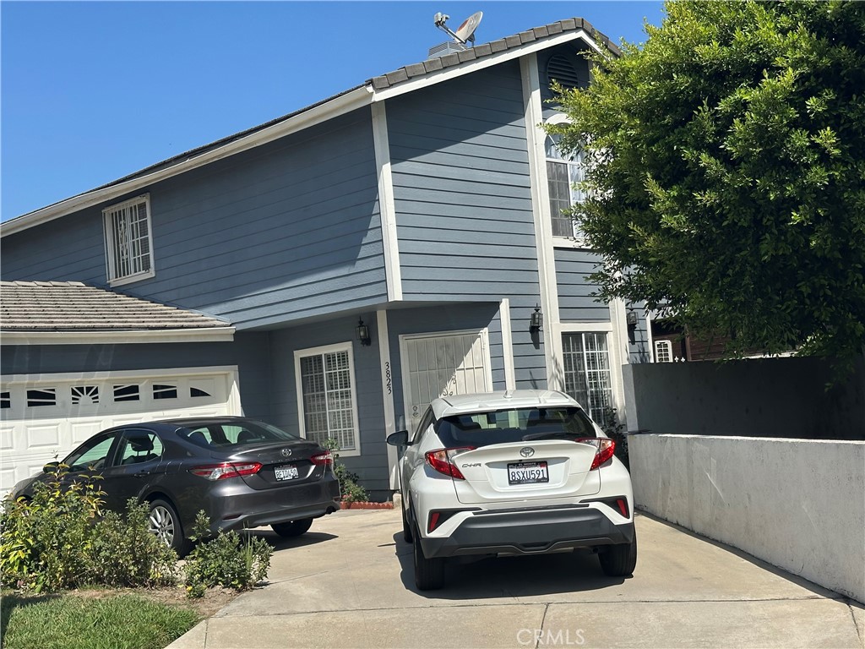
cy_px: 324
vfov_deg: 30.3
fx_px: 1199
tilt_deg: +6.1
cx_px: 432
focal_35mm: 48
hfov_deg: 39.7
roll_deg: +4.0
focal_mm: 6.86
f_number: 1.78
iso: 64
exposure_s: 1/5000
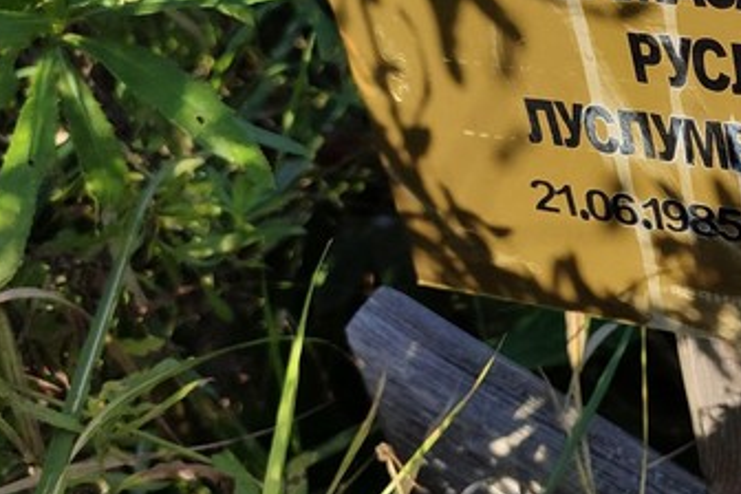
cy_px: 110
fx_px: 1276
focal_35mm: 62
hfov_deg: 30.1
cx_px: 741
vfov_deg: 21.7
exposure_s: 1/887
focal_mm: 6.04
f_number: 1.9
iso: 50
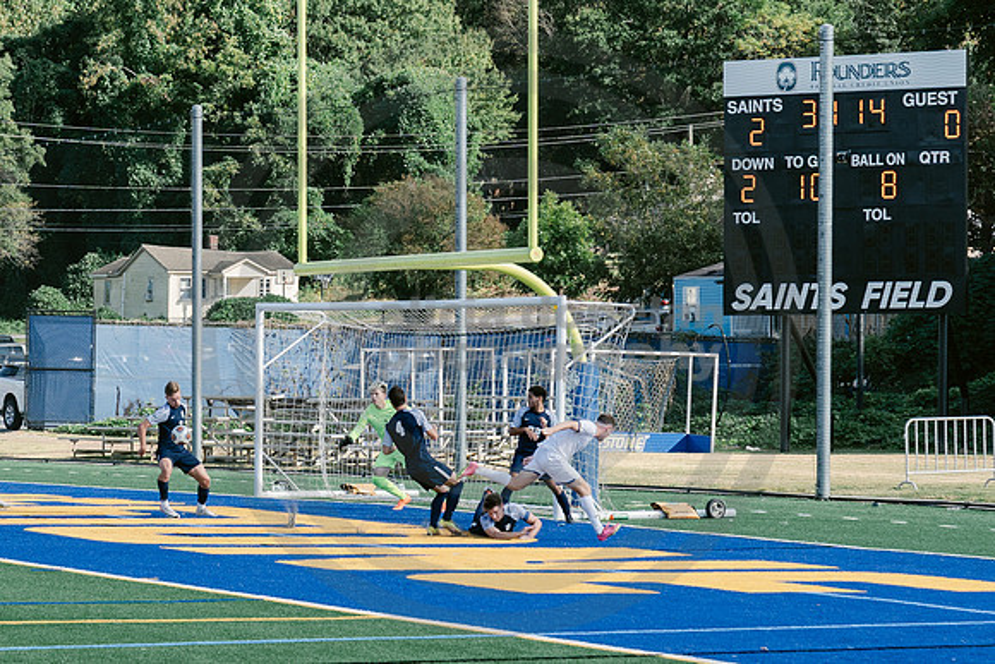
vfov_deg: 9.7
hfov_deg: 14.4
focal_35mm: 142
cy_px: 401
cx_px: 114
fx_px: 3914
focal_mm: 70
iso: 640
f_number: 5.6
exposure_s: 1/1000
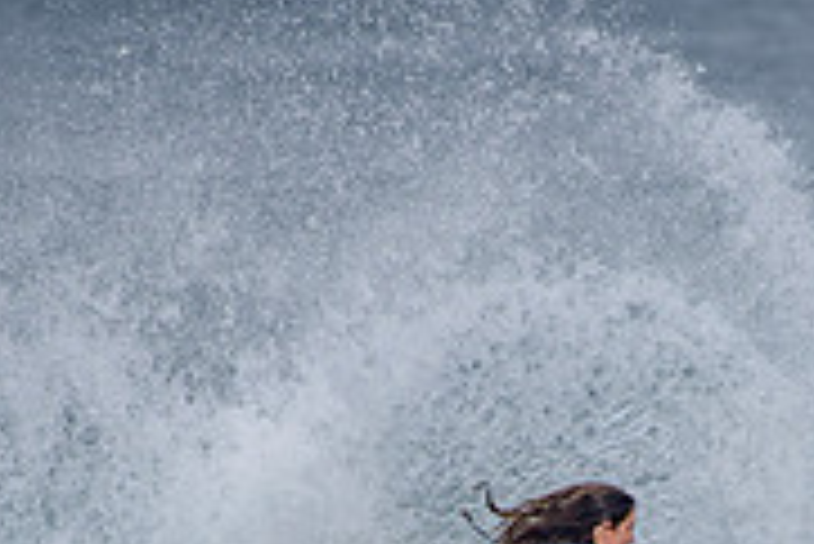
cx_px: 666
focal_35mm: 1598
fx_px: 36160
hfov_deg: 1.3
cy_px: 825
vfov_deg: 0.9
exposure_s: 1/2000
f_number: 5.6
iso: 220
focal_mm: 500
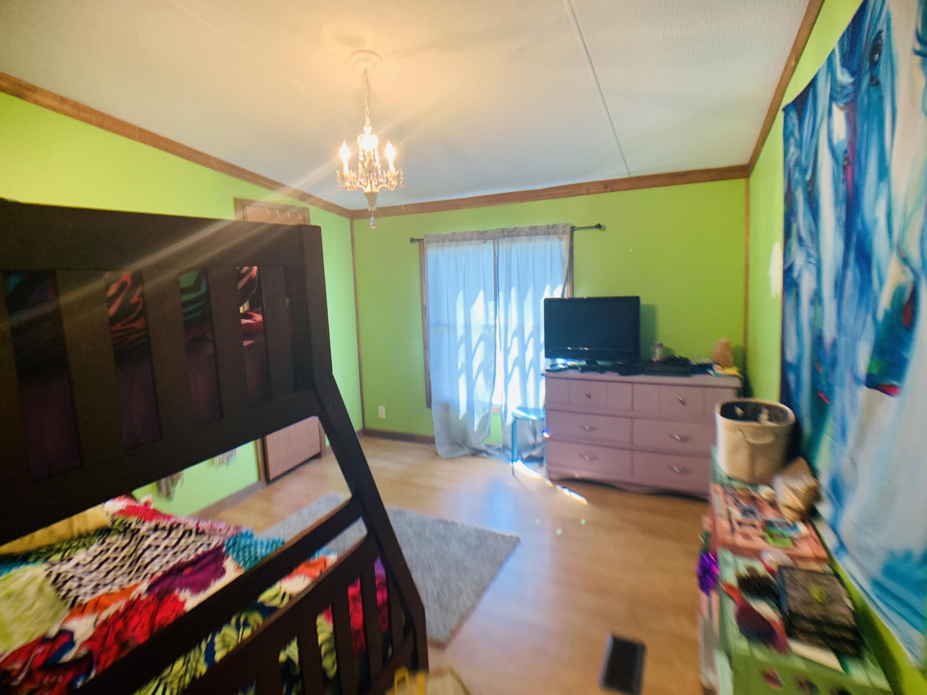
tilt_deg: -6.2
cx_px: 464
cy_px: 348
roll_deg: +2.5
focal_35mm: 26
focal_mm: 4.25
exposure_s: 1/60
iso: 200
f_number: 1.8
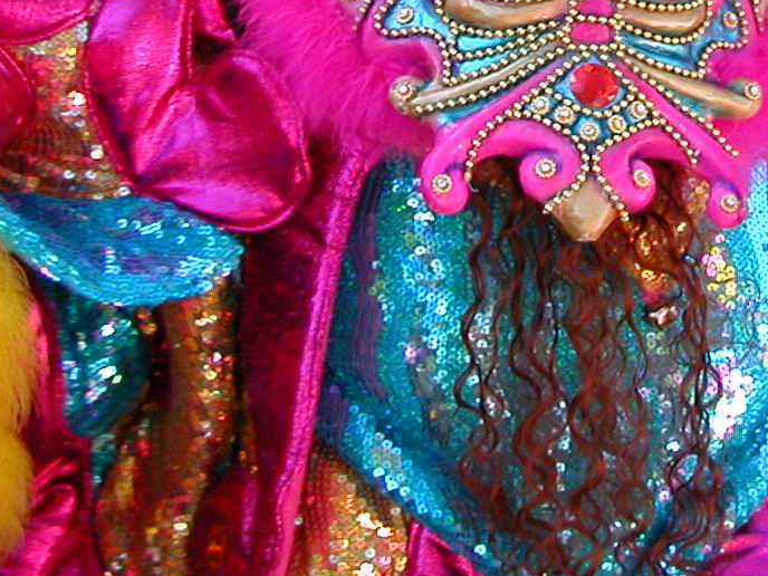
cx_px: 795
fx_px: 1908
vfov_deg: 16.7
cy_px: -35
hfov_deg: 21.8
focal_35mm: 86
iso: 100
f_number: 2.7
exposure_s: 1/231
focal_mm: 5.6
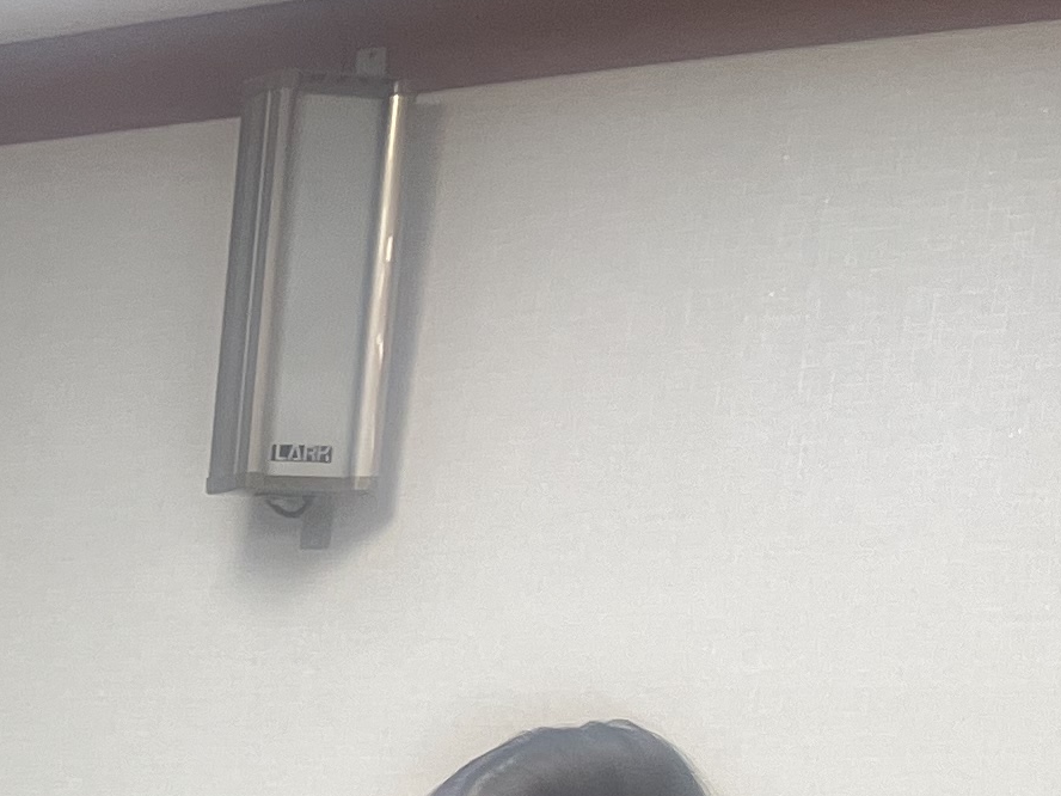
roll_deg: -3.7
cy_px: 1606
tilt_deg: -10.0
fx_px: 3617
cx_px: -979
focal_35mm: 118
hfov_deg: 14.3
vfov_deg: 11.3
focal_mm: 5.1
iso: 80
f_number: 1.6
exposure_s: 1/60
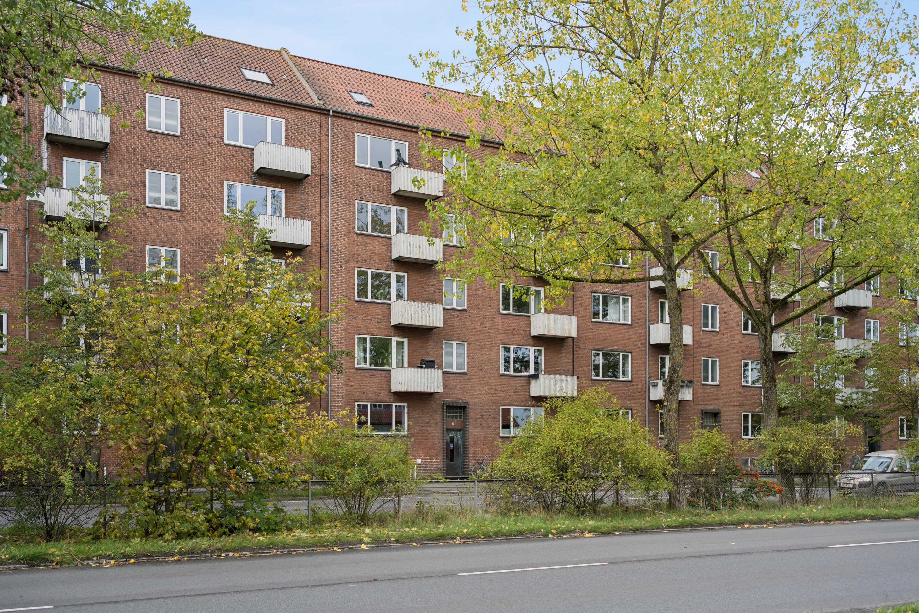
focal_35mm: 32
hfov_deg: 58.7
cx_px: 460
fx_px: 817
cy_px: 306
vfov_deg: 41.1
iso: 100
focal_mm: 32
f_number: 4
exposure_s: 1/250
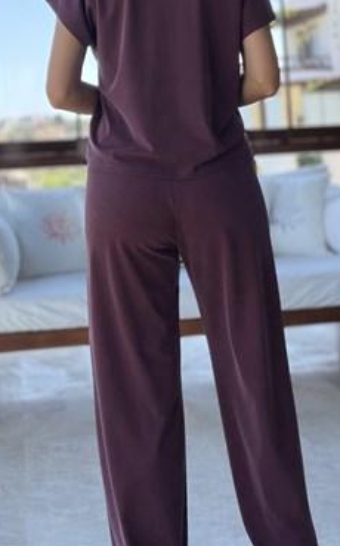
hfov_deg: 27.9
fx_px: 683
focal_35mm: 46
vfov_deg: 42.5
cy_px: 155
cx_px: 137
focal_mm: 2.71
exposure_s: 1/334
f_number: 1.9
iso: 32
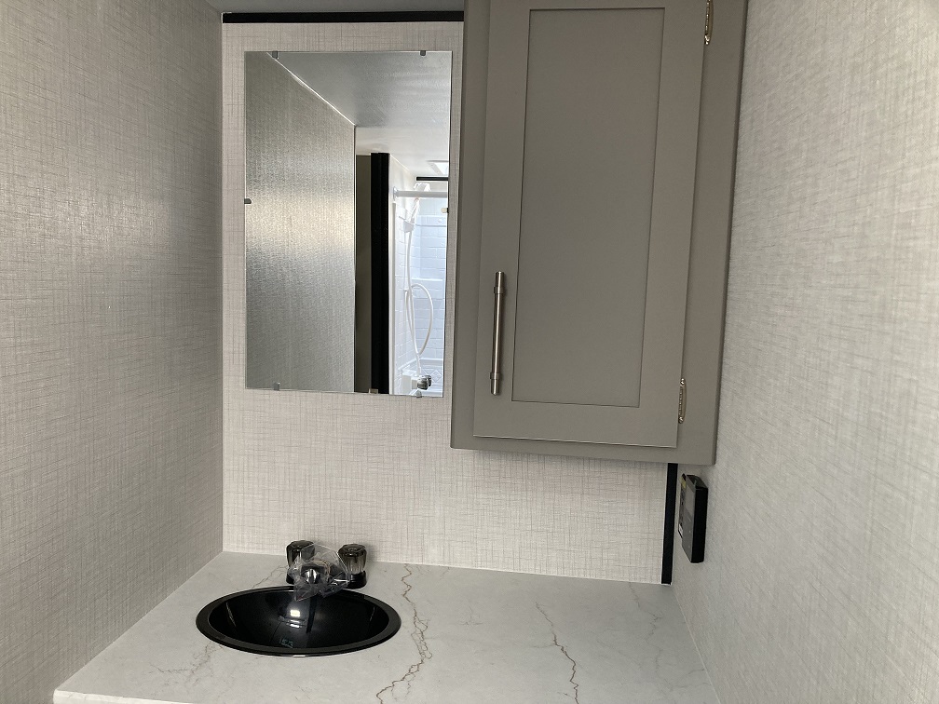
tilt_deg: -7.7
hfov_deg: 63.4
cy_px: 352
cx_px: 470
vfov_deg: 49.7
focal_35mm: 28
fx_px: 760
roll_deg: +0.0
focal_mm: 3.99
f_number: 1.8
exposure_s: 1/72
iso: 80
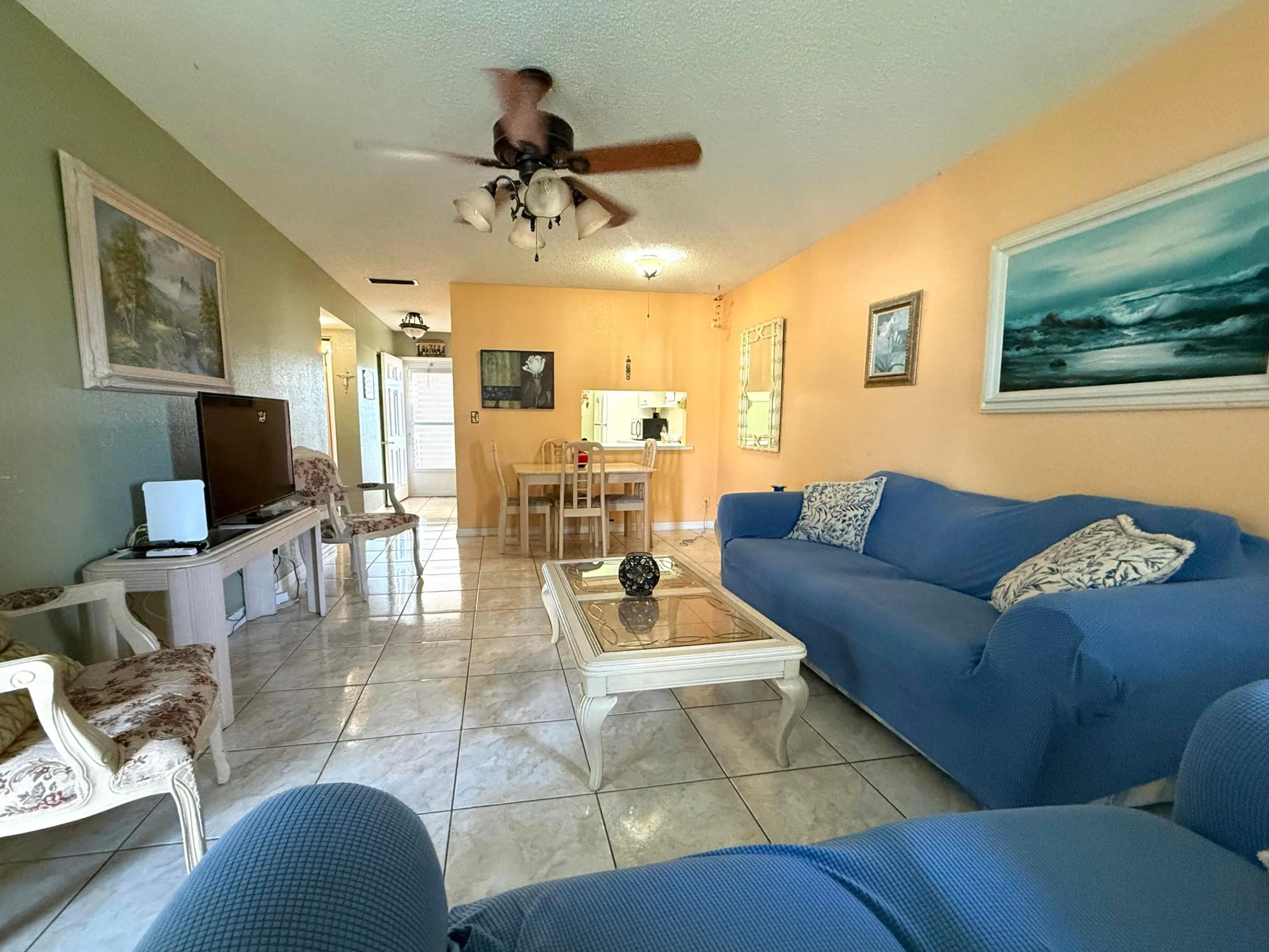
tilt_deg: -8.2
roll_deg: -0.2
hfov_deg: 98.1
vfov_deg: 81.7
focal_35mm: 15
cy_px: 499
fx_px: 550
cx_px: 602
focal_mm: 2.22
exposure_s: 1/60
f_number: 2.2
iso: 500
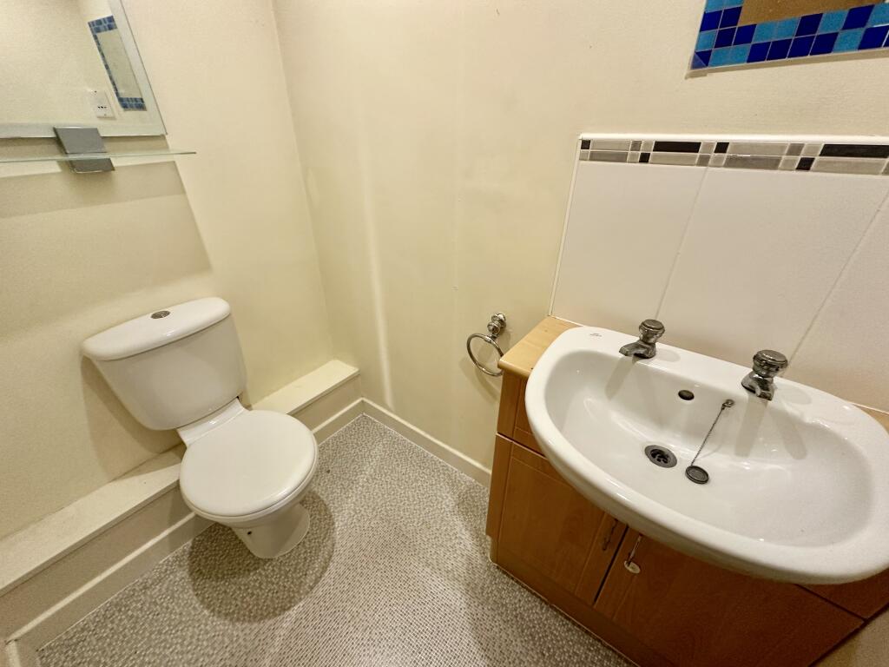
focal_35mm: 14
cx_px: 444
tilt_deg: -29.4
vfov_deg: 85.7
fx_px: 360
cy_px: 334
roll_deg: +0.0
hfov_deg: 102.1
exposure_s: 1/50
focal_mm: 2.22
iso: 250
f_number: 2.2
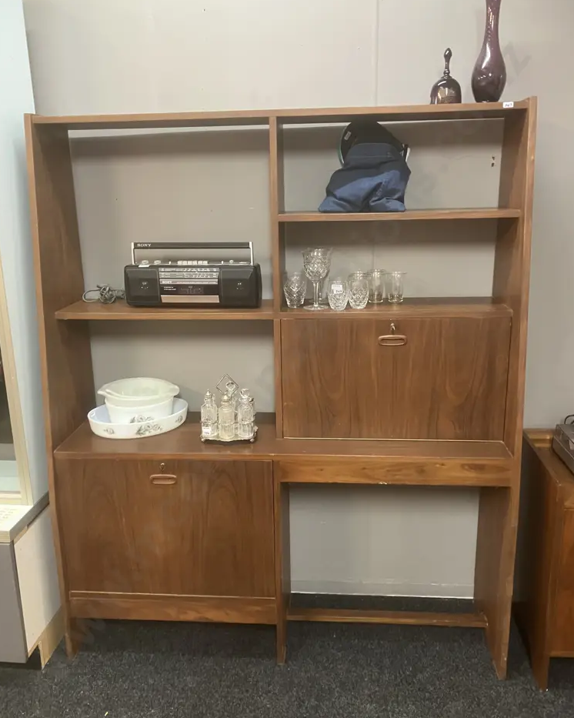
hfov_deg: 48.5
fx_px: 637
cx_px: 284
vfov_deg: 58.8
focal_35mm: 30
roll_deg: +0.5
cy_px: 364
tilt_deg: -13.9
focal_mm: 3.99
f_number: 1.8
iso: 320
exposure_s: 1/33
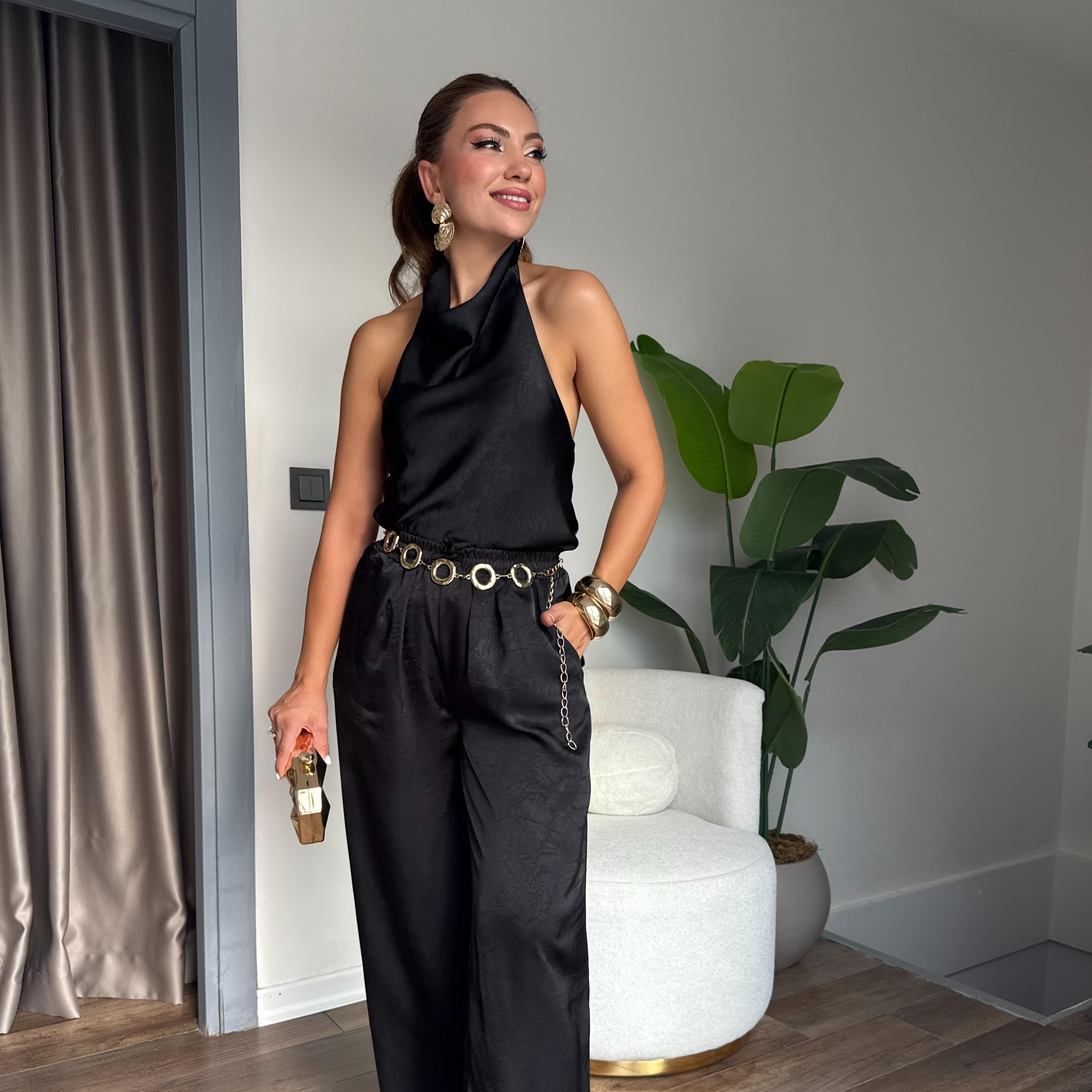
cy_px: 686
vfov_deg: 55.0
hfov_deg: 55.6
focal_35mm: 29
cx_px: 538
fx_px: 1035
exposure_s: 1/295
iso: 80
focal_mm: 6.76
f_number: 1.78
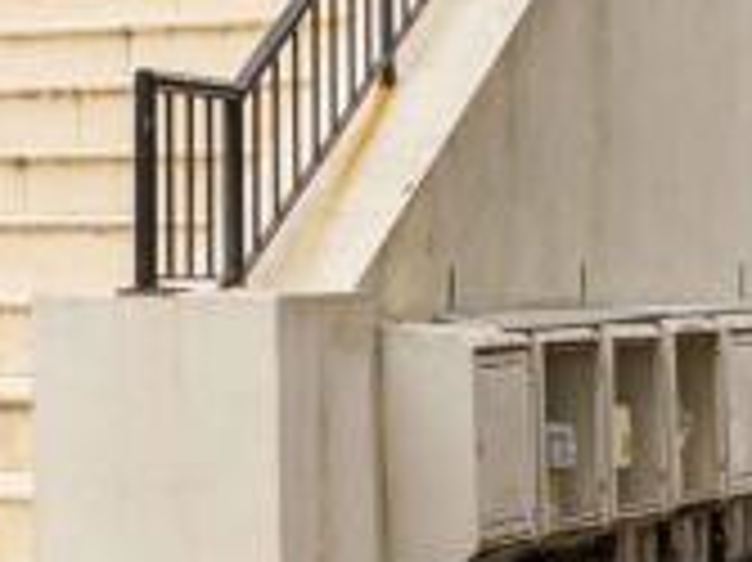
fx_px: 2692
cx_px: -720
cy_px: -16
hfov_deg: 13.7
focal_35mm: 124
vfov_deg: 11.8
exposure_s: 1/320
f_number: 8
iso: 320
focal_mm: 21
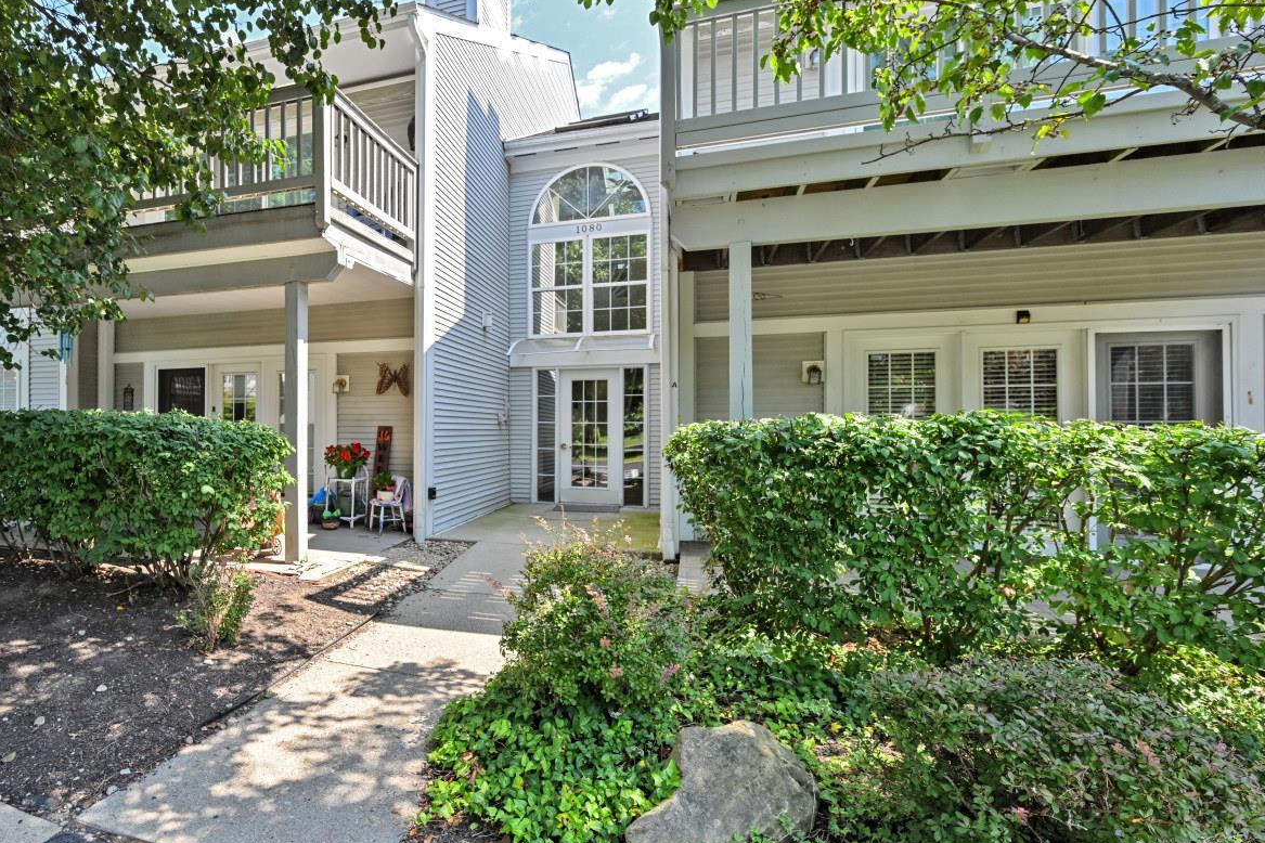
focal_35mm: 18
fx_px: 632
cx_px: 465
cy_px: 417
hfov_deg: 88.0
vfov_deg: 67.4
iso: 180
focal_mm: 14
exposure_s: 1/250
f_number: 5.6
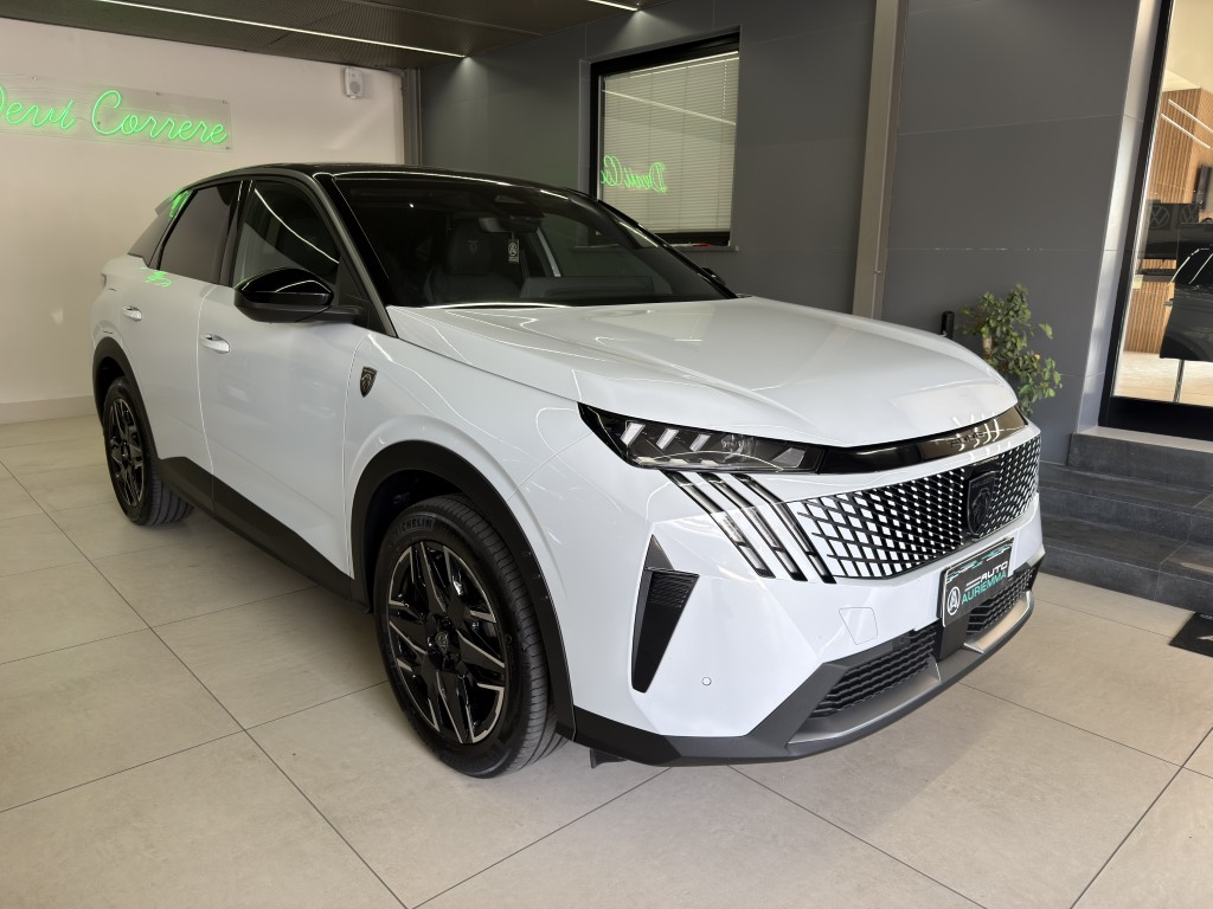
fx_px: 841
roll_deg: -0.6
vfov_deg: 56.8
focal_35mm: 24
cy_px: 454
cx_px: 606
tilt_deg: -13.9
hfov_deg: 71.6
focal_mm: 6.76
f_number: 1.78
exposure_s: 1/100
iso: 64
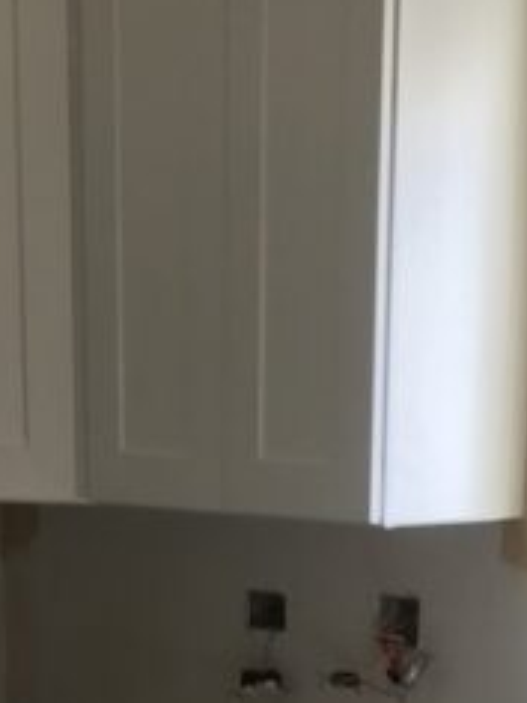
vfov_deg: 13.1
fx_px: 2558
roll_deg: -1.1
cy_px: 1507
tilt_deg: -24.8
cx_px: 220
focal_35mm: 126
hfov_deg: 11.8
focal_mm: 4.15
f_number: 2.2
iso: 32
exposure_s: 1/60
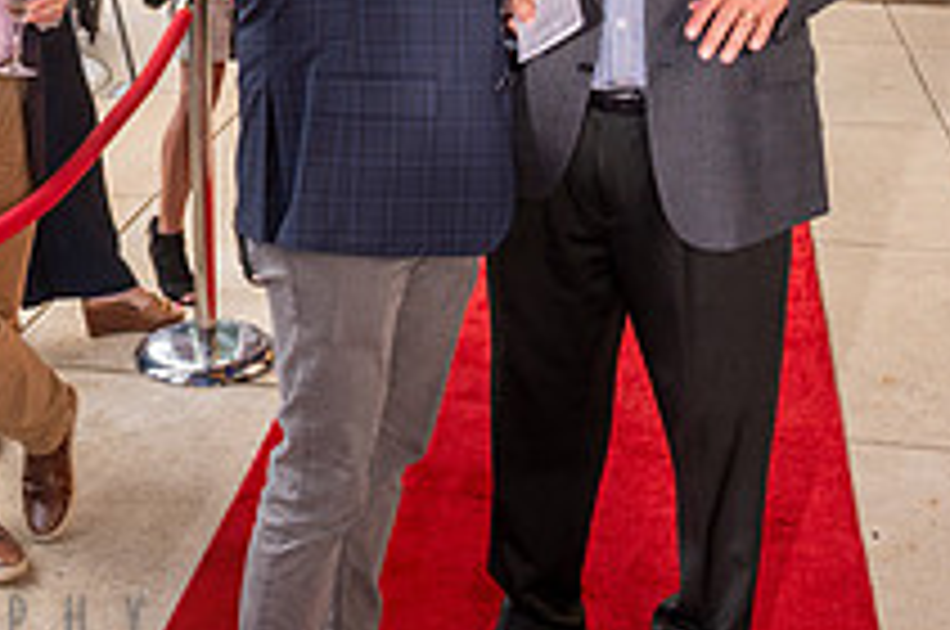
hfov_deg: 30.3
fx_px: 1739
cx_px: 302
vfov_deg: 19.0
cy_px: -189
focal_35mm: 66
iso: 800
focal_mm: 24
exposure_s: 1/125
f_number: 4
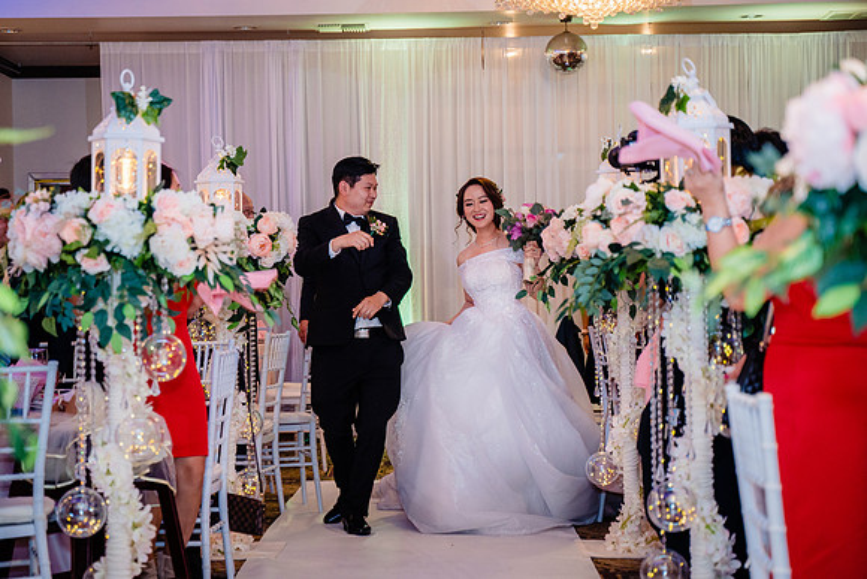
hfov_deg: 25.4
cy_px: 249
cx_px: 373
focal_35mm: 80
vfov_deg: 17.1
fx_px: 1923
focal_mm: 70
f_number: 3.5
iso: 1250
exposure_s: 1/160
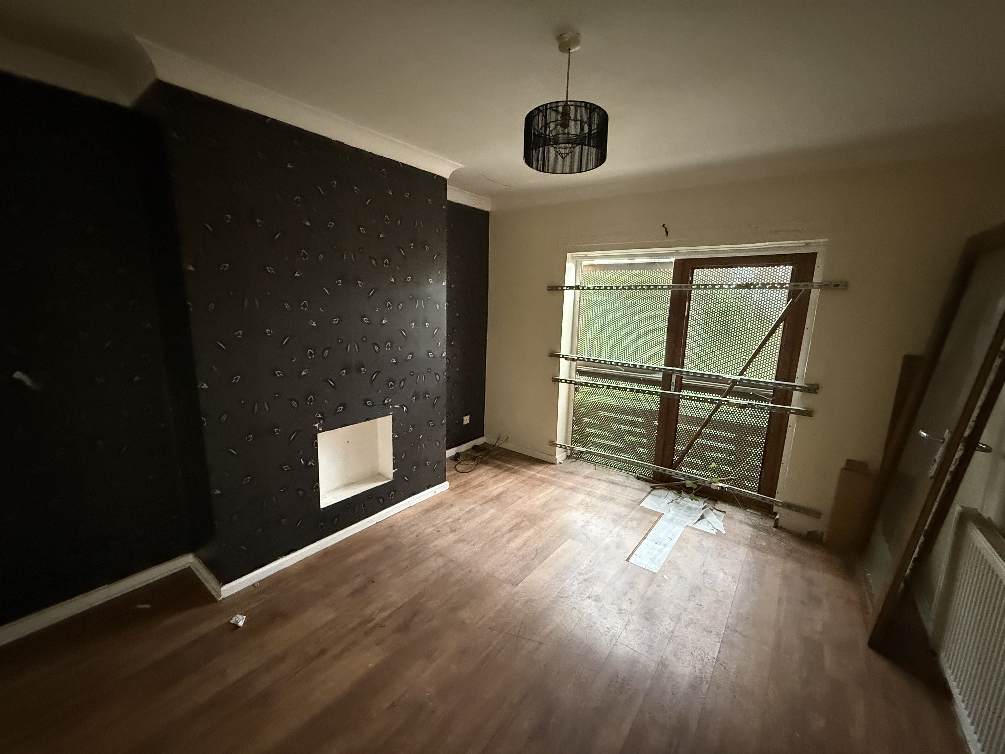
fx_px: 406
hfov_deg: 102.1
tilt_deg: -9.4
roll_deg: -0.8
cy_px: 377
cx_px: 502
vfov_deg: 85.7
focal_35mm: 14
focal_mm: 2.22
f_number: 2.2
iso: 1000
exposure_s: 1/60
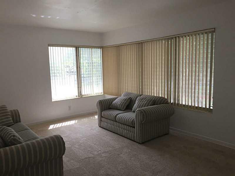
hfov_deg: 61.7
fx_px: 197
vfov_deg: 48.2
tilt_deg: -5.6
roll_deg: +1.1
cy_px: 88
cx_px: 118
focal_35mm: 29
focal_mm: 4.15
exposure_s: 1/120
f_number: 2.2
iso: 32
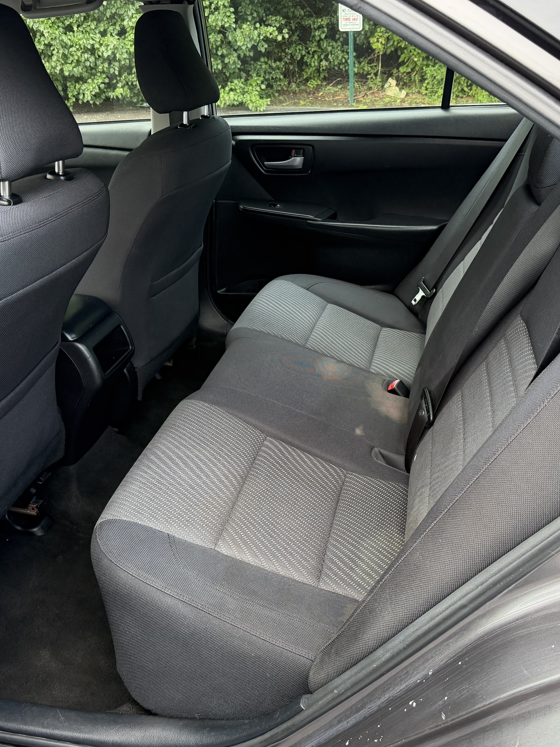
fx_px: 712
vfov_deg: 55.3
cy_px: 373
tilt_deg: -27.6
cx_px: 301
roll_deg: +3.4
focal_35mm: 33
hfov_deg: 42.9
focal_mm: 6.76
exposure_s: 1/221
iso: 200
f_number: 1.78
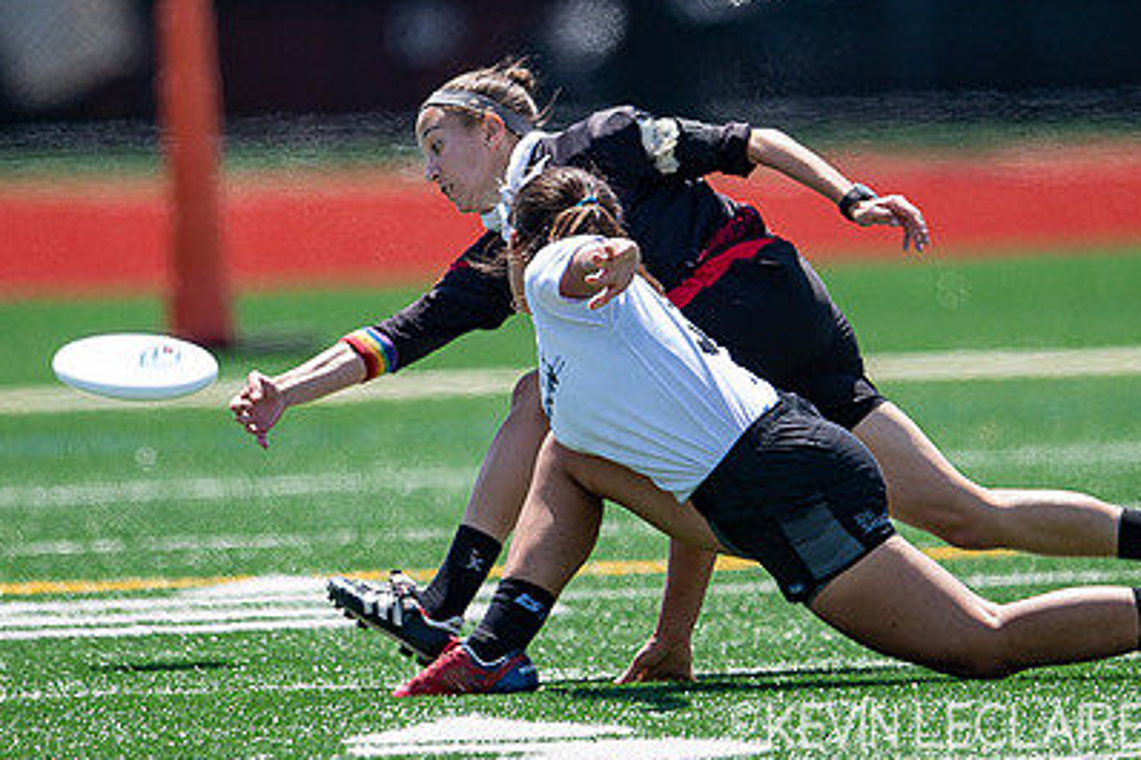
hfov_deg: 2.1
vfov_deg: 1.4
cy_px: 279
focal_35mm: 982
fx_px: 31109
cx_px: 605
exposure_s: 1/1600
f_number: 2.8
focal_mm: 400
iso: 200
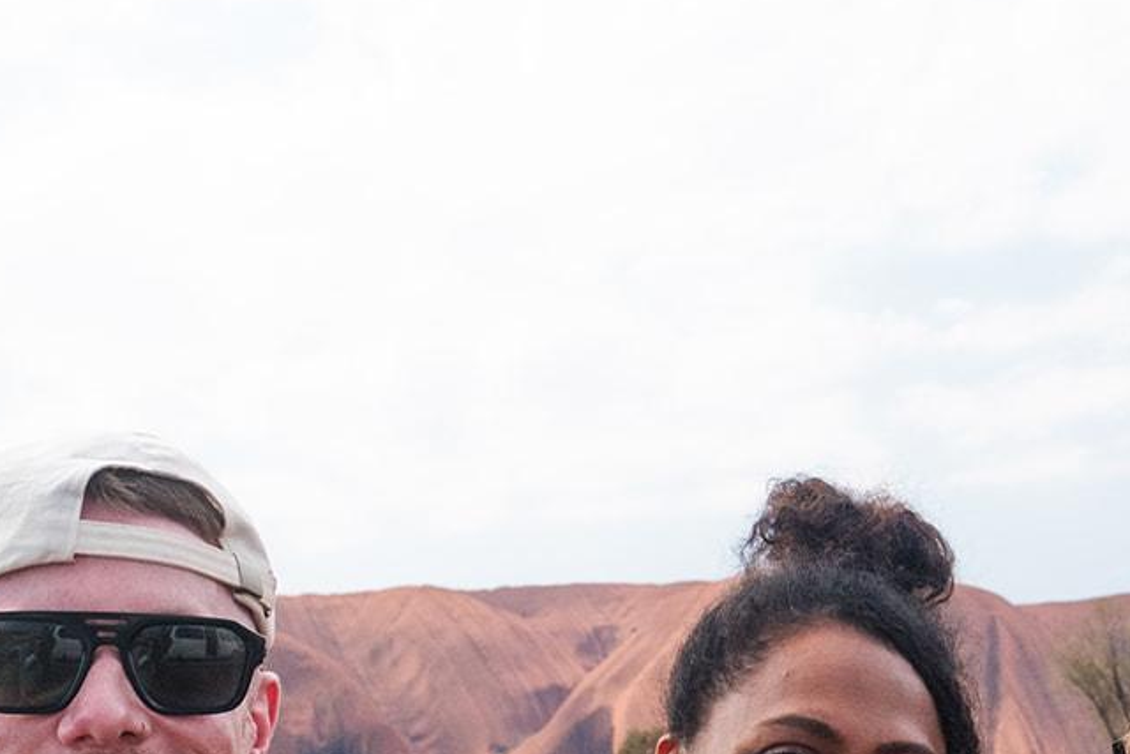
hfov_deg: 32.1
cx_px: 966
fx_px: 1884
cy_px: 803
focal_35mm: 60
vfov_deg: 21.6
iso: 640
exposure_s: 1/80
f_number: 6.4
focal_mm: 16
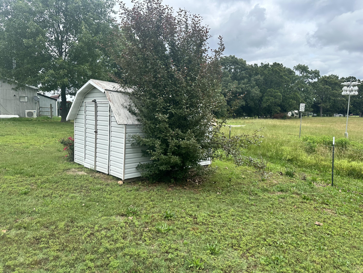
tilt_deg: -4.8
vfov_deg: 56.8
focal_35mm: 24
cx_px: 182
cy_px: 136
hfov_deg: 71.6
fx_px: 252
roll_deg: -4.0
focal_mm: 6.86
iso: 80
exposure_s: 1/1495
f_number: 1.78
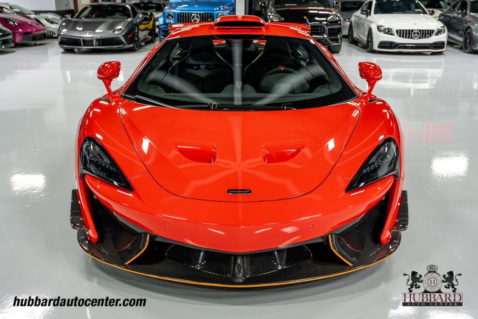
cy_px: 161
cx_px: 239
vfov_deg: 33.7
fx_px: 526
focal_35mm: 40
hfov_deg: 48.9
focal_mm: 39
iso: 800
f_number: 5
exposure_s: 1/60
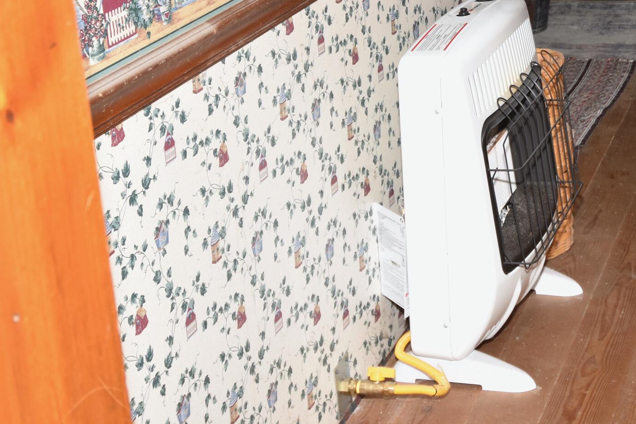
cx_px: 592
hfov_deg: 27.3
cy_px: -7
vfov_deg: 18.7
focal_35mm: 71
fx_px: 1255
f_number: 5
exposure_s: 1/60
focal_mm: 22
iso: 320
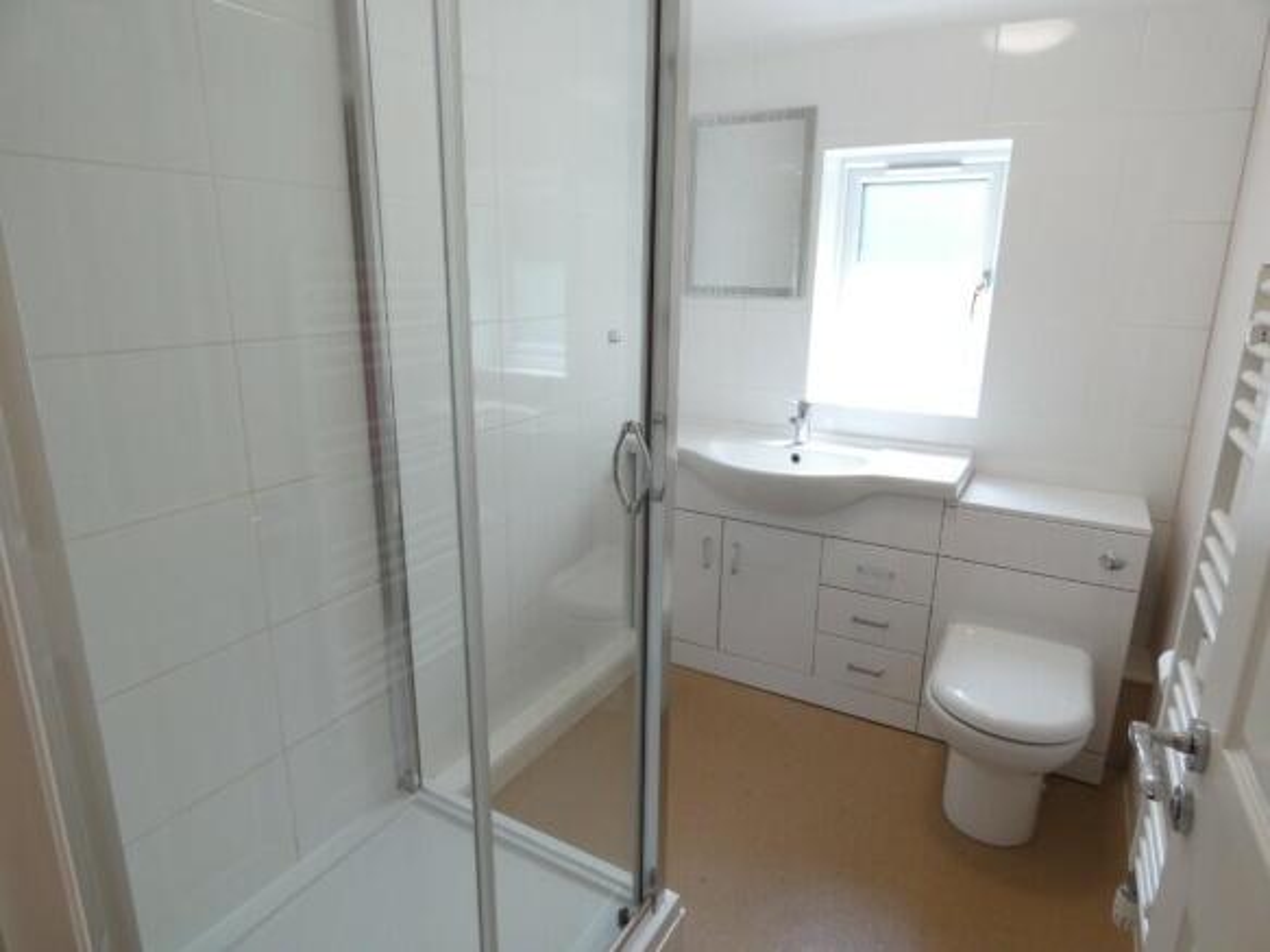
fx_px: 734
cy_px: 476
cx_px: 635
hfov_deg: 81.8
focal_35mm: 20
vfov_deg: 66.0
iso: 160
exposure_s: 1/60
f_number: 2.8
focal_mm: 3.6
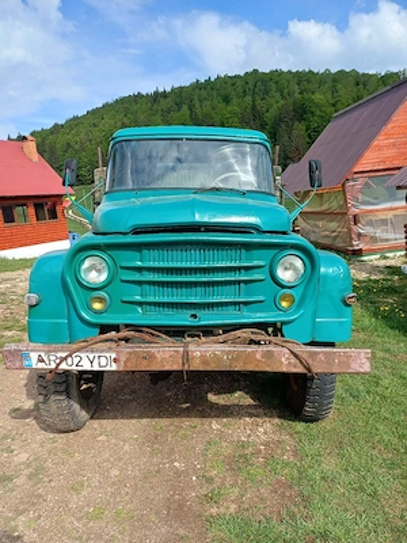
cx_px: 204
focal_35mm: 25
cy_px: 272
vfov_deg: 69.4
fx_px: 392
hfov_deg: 54.9
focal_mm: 4.65
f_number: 1.8
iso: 50
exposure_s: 1/909
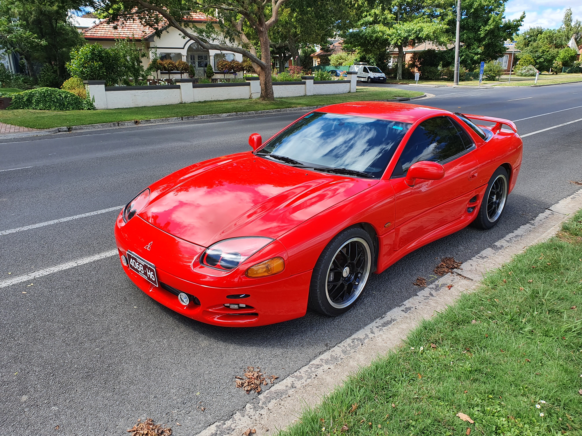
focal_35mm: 26
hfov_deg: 67.3
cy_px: 218
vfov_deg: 53.1
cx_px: 291
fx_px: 437
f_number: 2.4
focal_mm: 4.32
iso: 50
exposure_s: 1/682
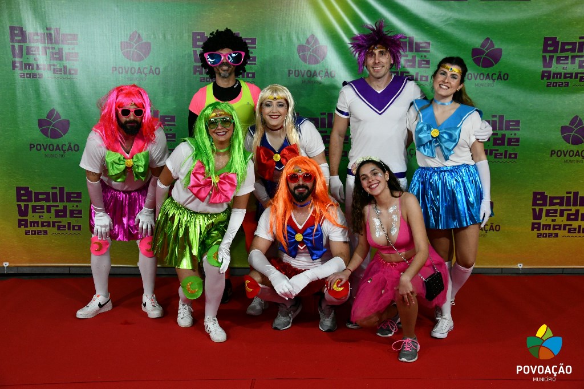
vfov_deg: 31.9
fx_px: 681
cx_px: 292
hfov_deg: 46.4
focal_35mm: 42
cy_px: 194
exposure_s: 1/125
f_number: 4
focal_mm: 28
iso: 1600
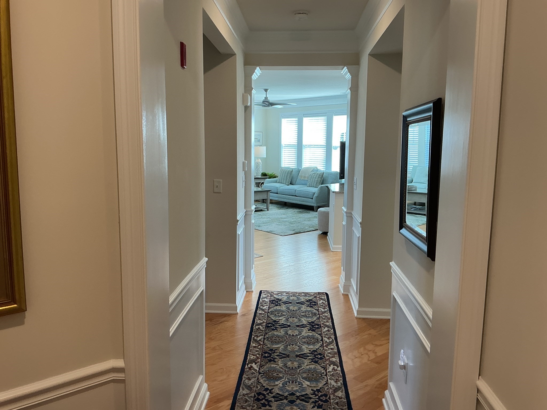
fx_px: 458
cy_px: 205
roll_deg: -0.2
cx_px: 274
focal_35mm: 29
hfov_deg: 61.7
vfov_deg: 48.2
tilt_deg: -10.9
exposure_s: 1/60
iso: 40
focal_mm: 3
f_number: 1.8
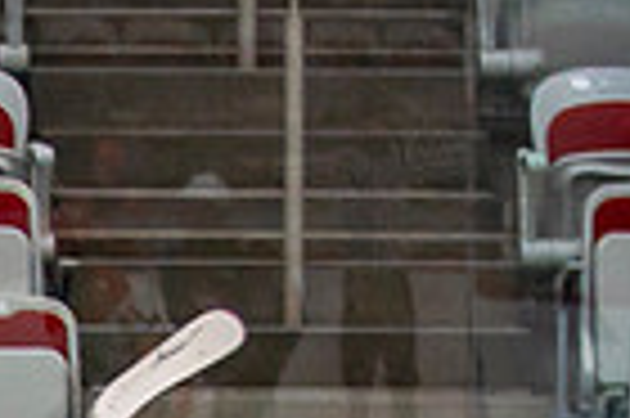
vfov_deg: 2.0
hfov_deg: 3.0
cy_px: 1365
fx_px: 11903
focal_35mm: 681
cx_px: -1111
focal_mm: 70
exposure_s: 1/640
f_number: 2.8
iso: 500
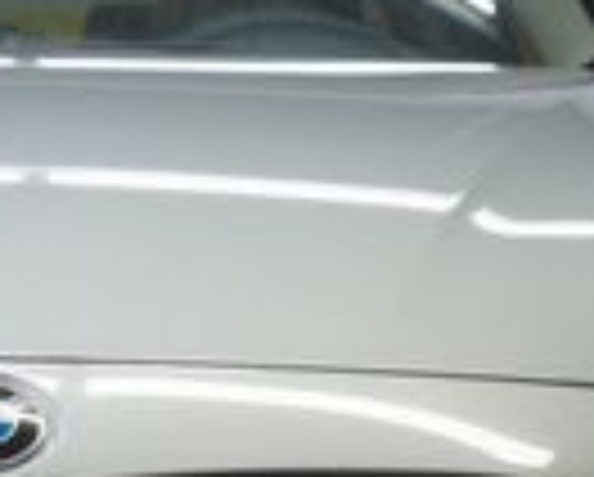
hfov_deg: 11.1
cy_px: 626
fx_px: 2998
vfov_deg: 8.9
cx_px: -130
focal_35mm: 170
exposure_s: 1/40
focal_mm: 25
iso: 250
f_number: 4
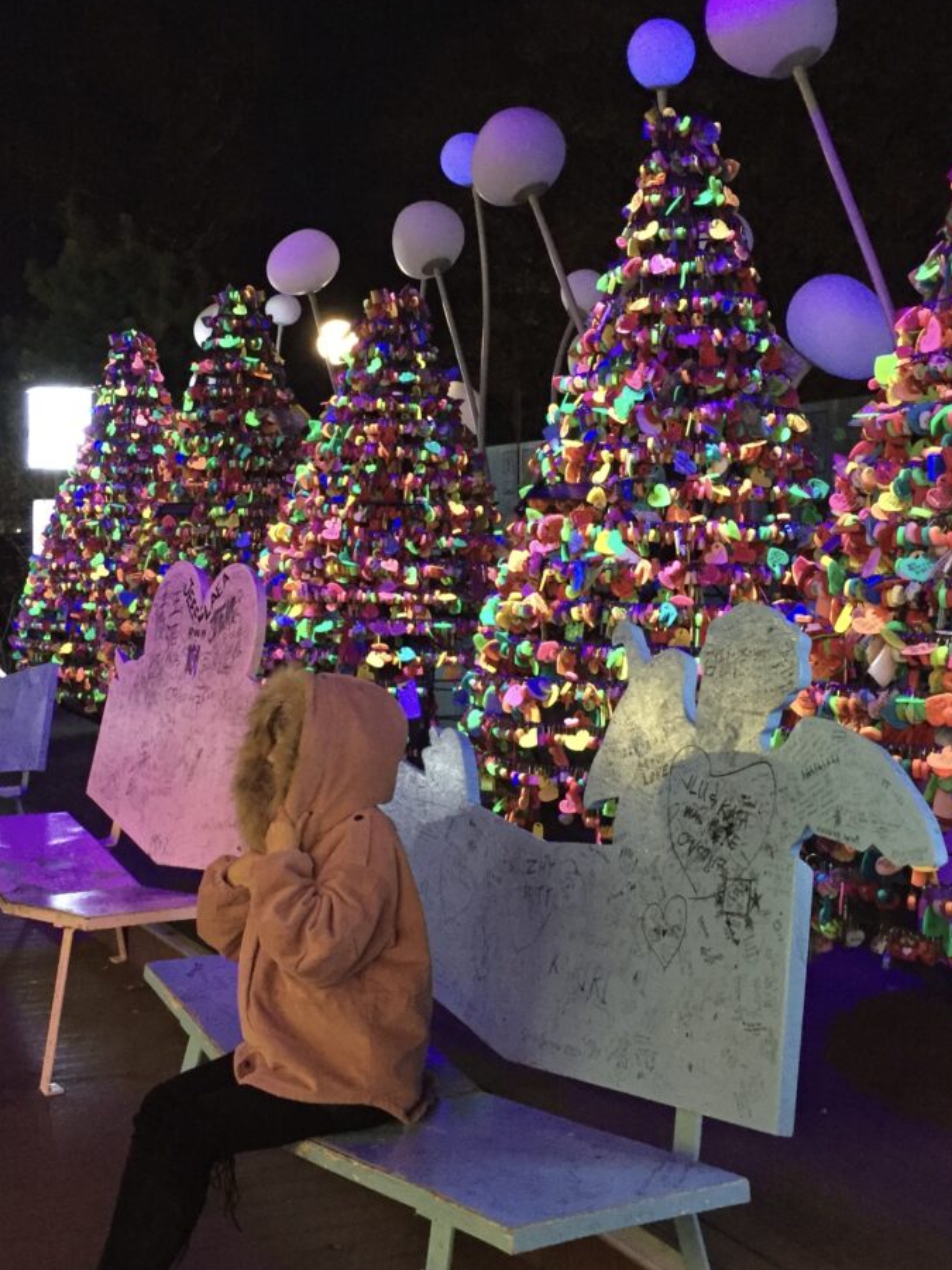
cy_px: 663
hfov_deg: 42.9
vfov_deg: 55.3
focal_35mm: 33
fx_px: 1210
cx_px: 451
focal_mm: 4.15
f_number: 2.2
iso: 400
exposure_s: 1/15
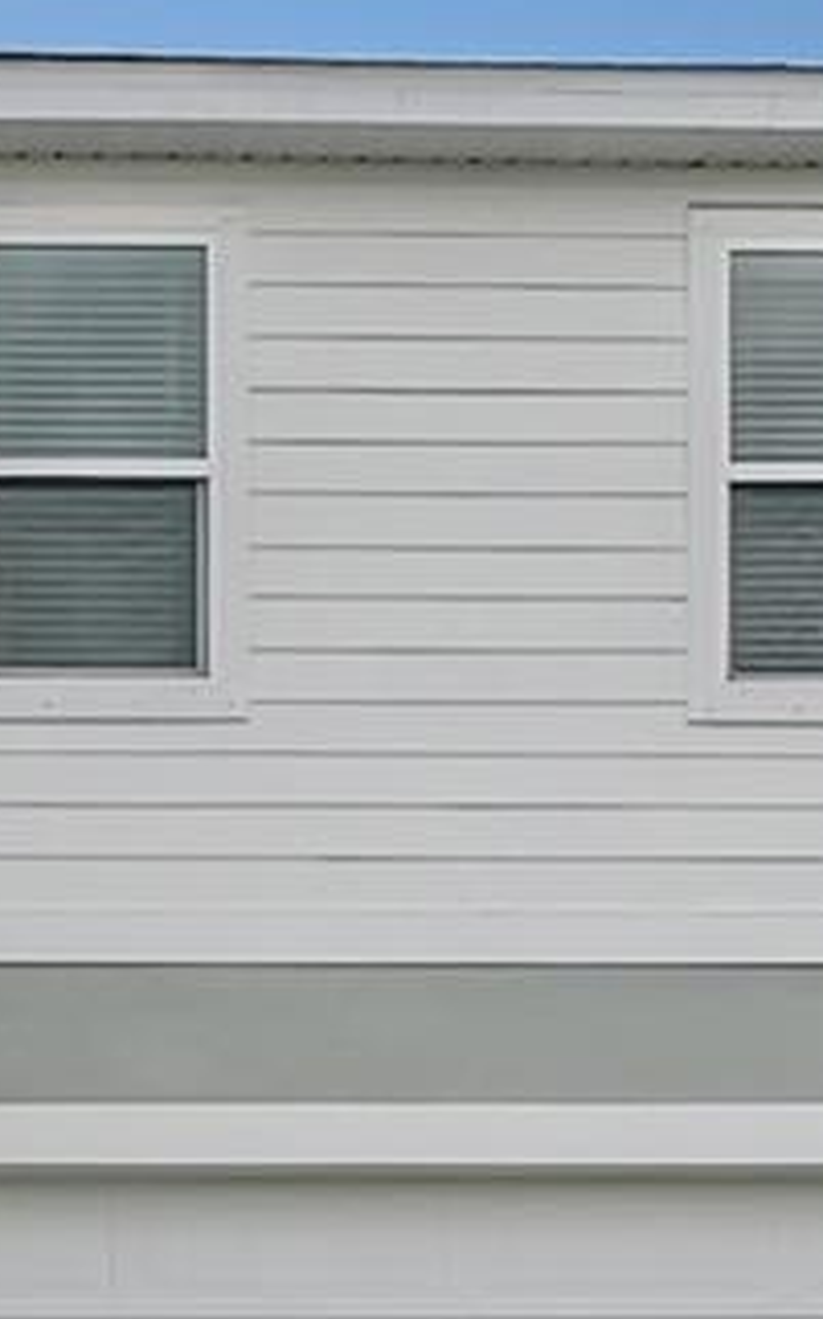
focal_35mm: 76
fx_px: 2730
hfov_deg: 15.5
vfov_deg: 25.7
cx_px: -491
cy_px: 1339
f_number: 10
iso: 640
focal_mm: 10
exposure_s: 1/8000
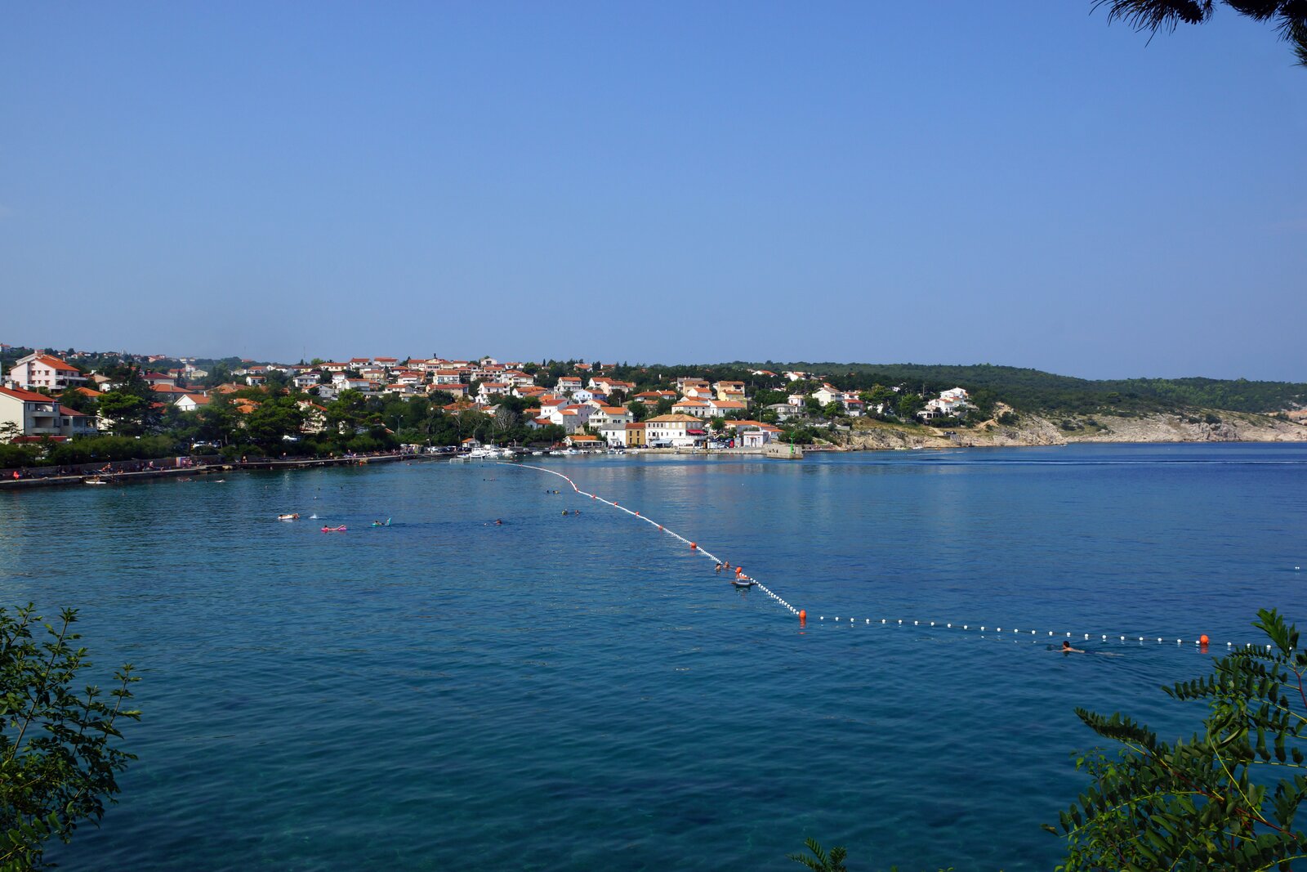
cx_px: 654
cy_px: 436
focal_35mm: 33
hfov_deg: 57.2
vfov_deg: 40.0
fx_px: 1198
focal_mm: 22
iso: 100
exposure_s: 1/200
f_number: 13
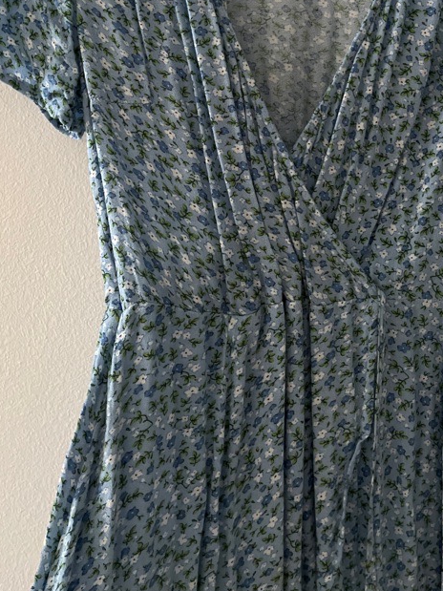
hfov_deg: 34.3
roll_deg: +2.6
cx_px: 245
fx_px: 717
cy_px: 128
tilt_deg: -3.4
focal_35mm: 42
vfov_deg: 43.0
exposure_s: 1/35
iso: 640
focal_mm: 5.1
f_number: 1.6
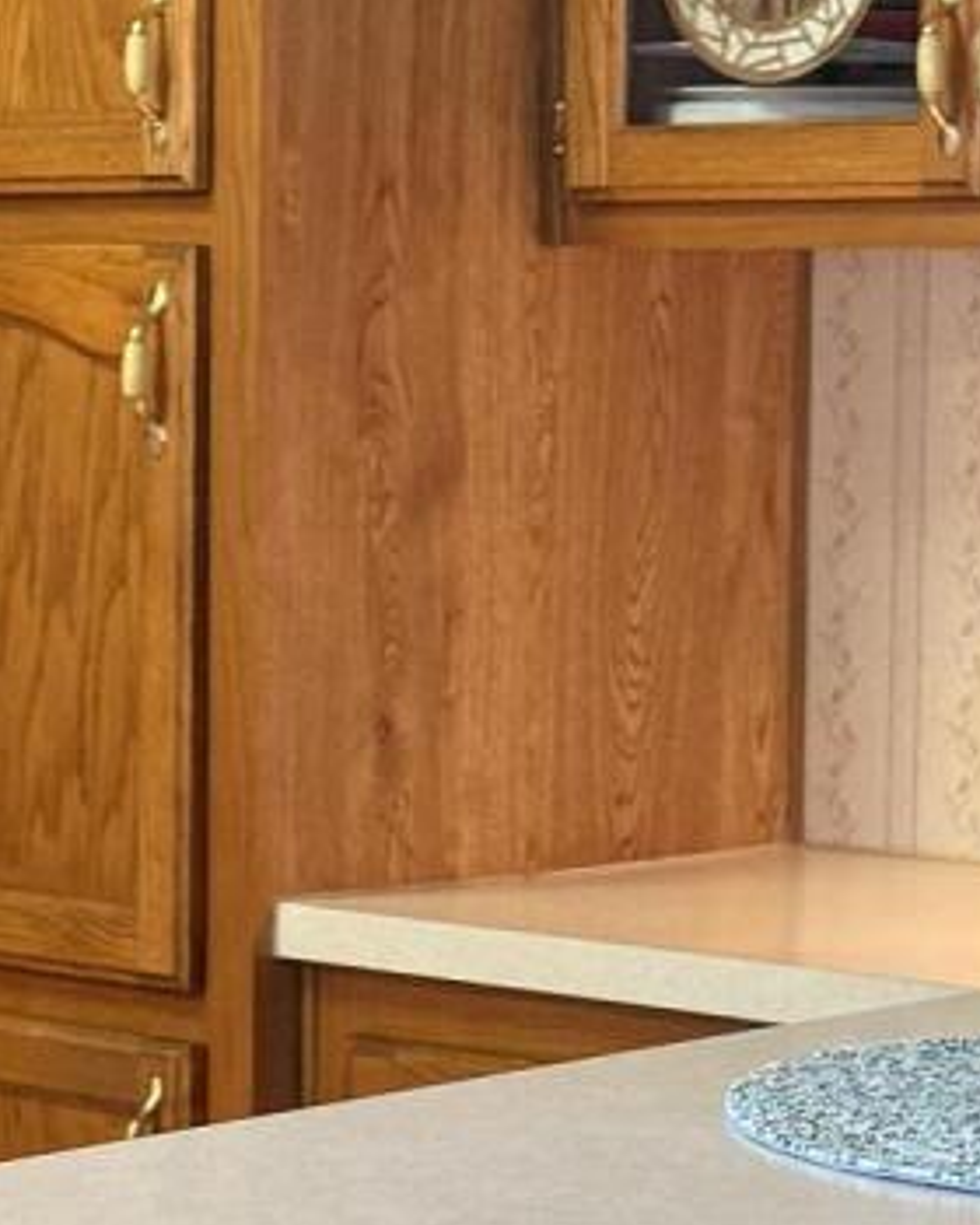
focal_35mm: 134
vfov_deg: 14.4
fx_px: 4858
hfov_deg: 11.5
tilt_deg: -4.0
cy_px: 665
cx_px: 406
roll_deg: -0.4
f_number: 1.78
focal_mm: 6.76
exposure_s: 1/60
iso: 200
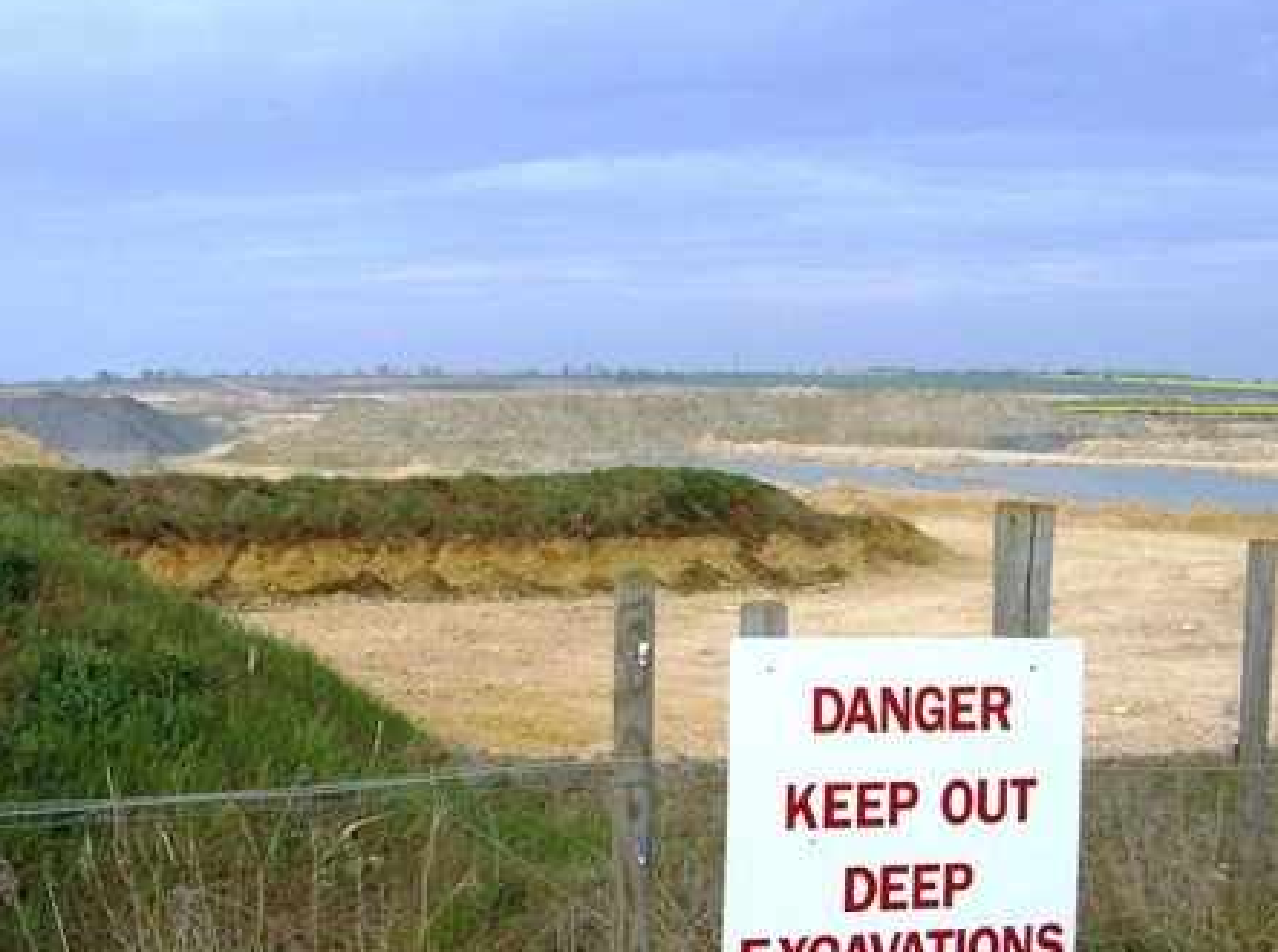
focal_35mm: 52
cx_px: 545
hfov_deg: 36.8
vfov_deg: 27.8
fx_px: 1915
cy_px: 601
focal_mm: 6
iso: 100
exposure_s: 1/727
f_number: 4.7
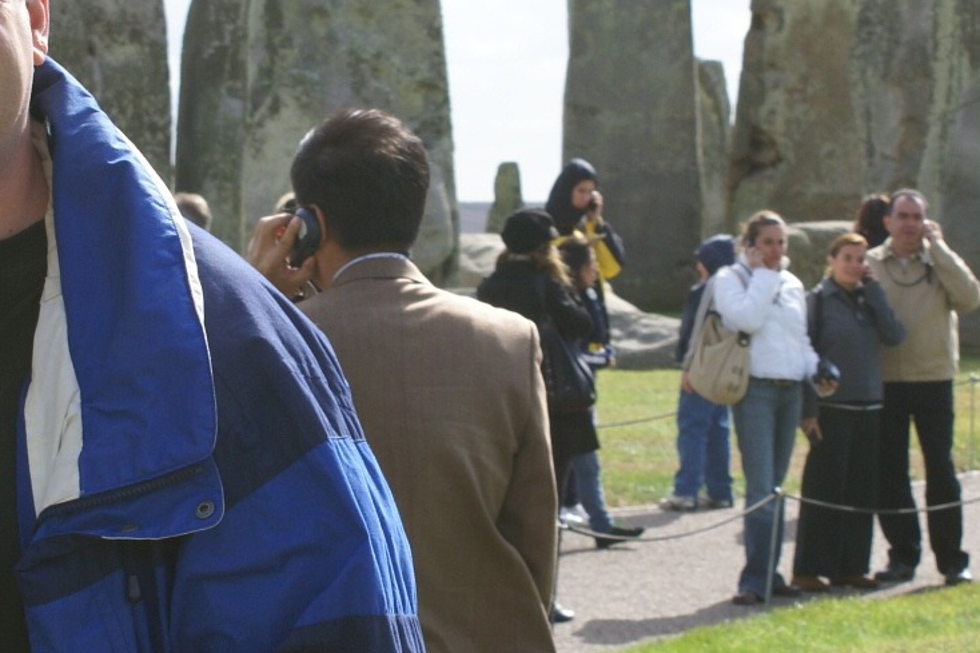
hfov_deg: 13.1
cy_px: 334
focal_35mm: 157
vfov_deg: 8.7
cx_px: 323
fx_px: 4273
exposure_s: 1/200
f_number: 9
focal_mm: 40
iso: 100
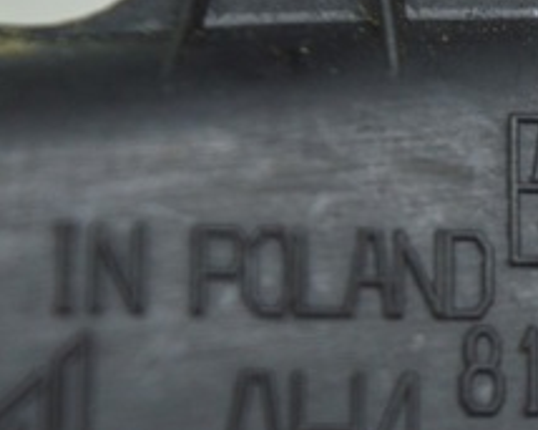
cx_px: 799
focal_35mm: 231
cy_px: 358
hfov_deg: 8.2
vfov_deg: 6.7
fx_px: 3683
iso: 400
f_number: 5.6
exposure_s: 1/40
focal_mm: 55
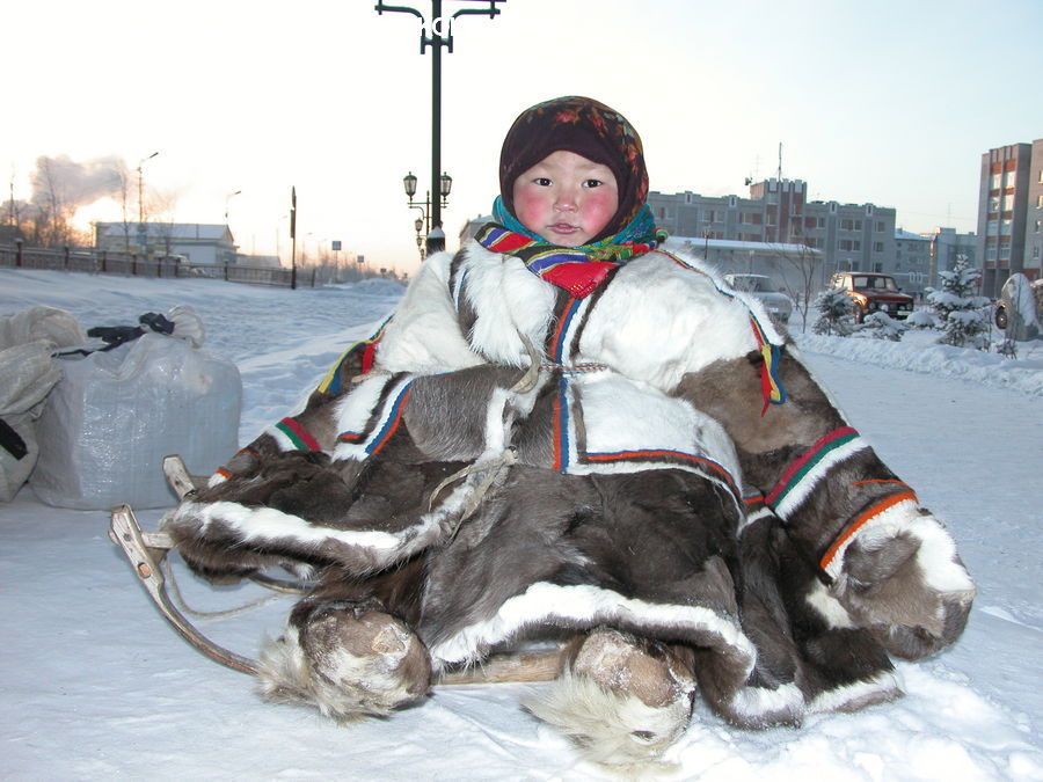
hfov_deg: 52.6
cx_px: 522
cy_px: 391
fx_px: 1055
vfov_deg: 40.7
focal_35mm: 35
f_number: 3.5
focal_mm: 8.9
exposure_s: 1/116
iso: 100
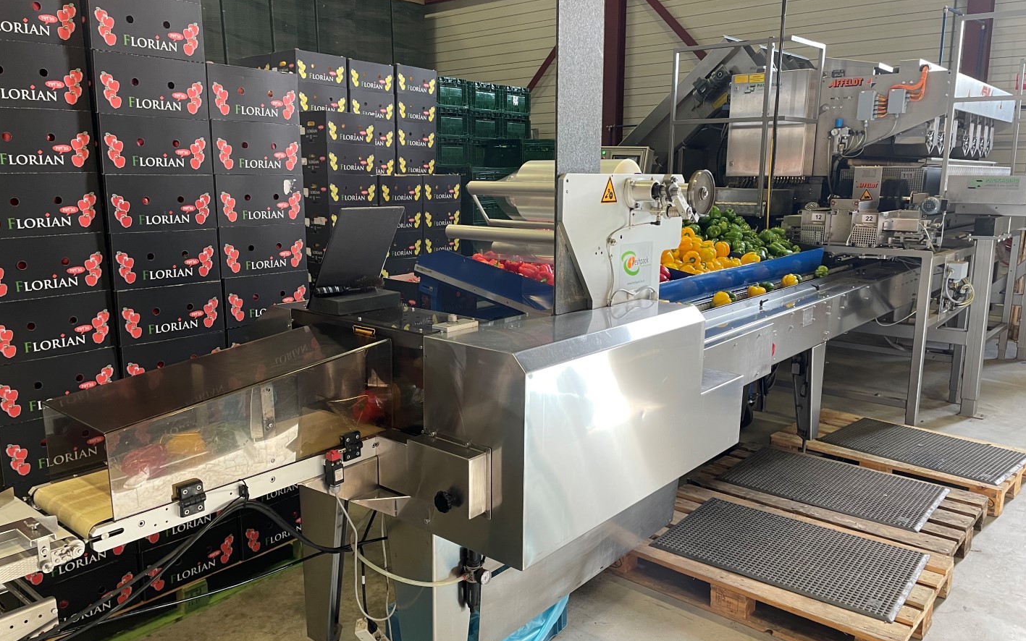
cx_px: 519
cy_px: 330
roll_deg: +0.8
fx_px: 783
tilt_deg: -11.0
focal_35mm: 28
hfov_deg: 66.5
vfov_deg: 44.5
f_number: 1.6
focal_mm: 4.2
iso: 100
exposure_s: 1/50
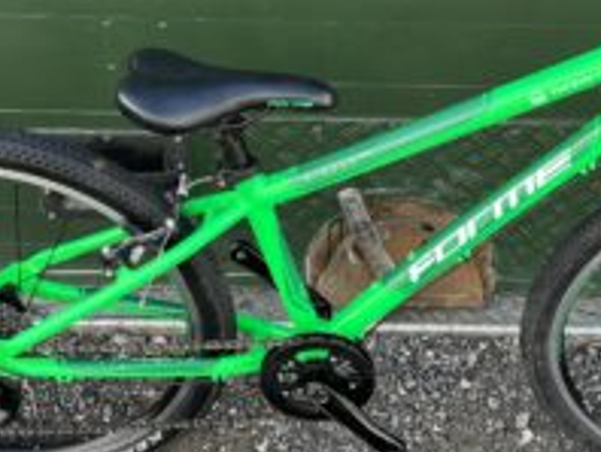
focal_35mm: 63
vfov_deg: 23.3
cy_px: 179
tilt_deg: -38.9
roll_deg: +2.4
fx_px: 1095
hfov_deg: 30.7
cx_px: 337
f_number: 1.6
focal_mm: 5.1
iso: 40
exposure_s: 1/169
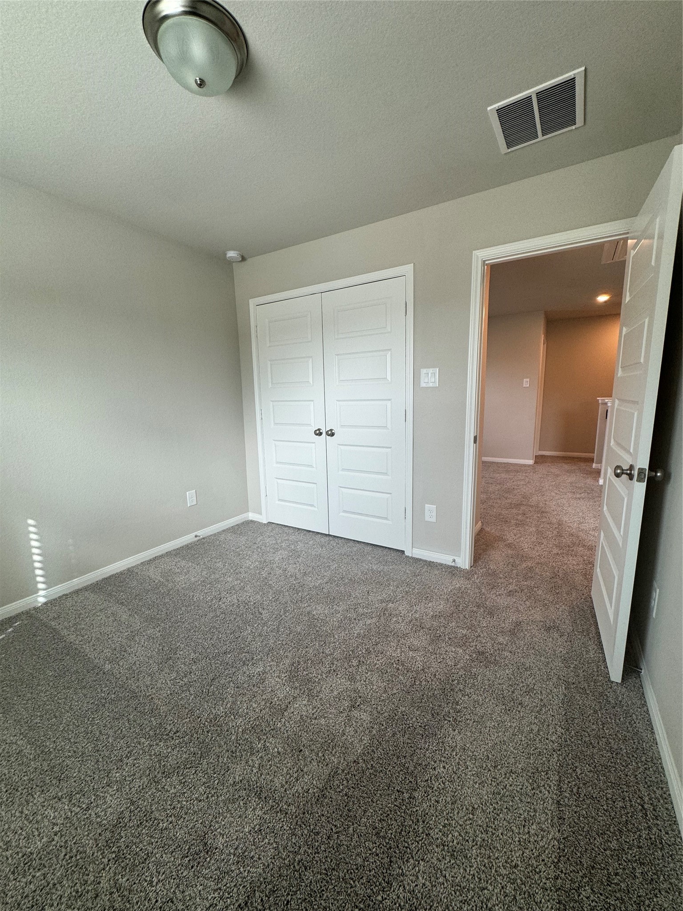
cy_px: 456
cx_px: 342
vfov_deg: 102.1
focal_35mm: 14
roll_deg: +1.5
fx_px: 368
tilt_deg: -9.4
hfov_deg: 85.7
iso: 80
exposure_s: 1/120
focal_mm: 2.22
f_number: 2.2
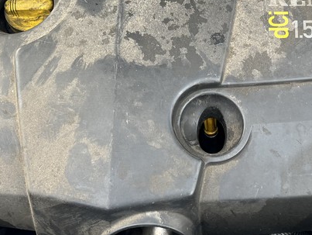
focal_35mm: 66
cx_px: 161
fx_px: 595
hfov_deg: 29.4
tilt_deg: -56.9
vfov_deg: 22.2
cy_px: 83
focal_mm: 5.7
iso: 64
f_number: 1.5
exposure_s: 1/121
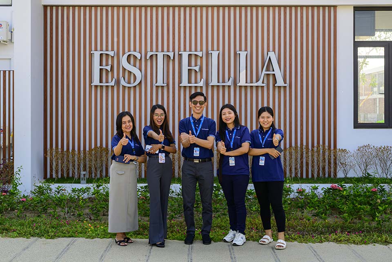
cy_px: 131
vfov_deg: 27.0
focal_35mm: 50
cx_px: 196
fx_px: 544
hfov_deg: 39.6
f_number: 6.3
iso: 320
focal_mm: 50
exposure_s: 1/250
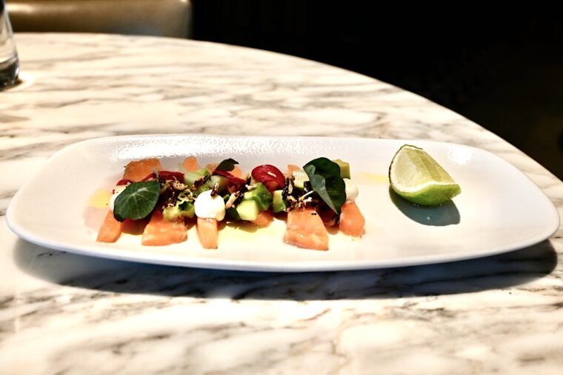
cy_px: 188
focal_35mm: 29
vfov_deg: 44.6
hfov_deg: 63.2
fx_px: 457
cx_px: 282
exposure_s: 1/160
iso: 400
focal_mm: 19.5
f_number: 3.8
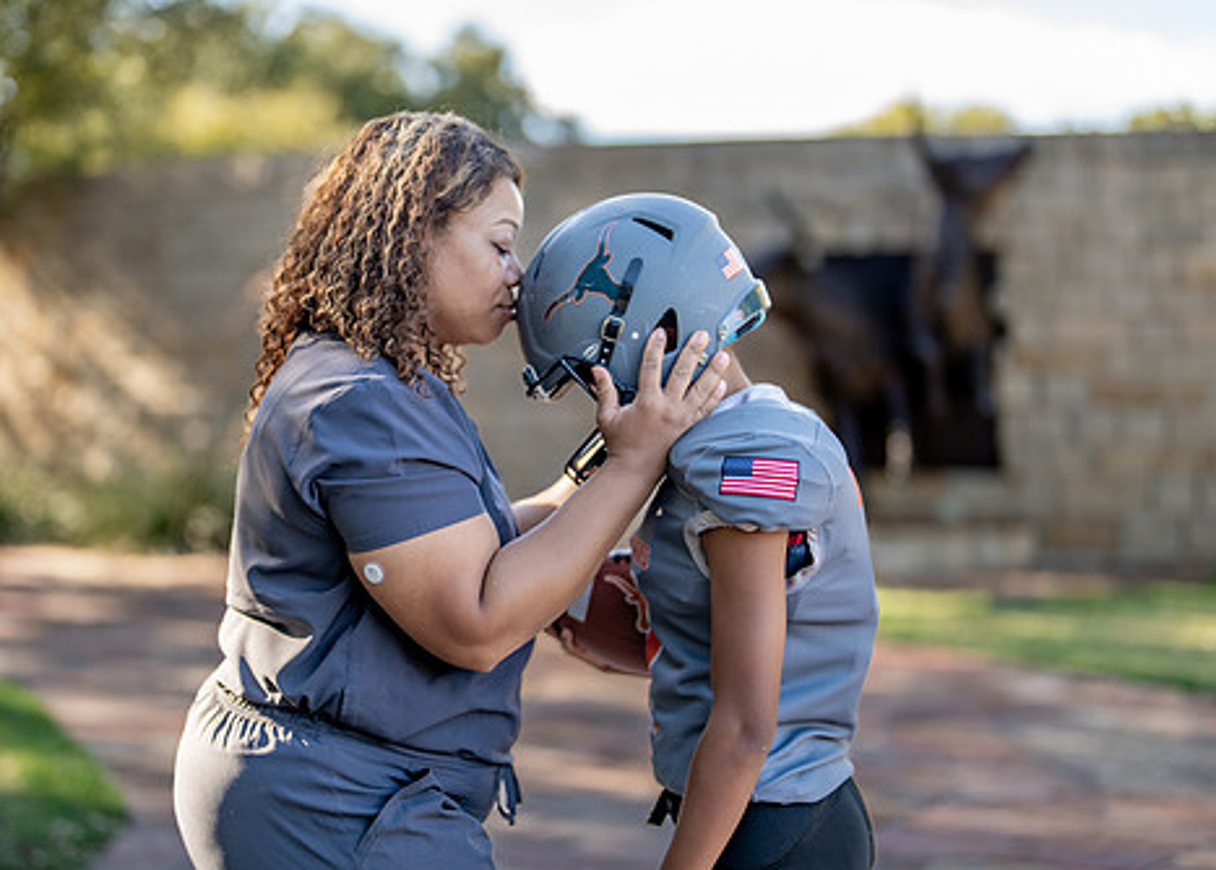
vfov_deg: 21.9
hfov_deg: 30.3
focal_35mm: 65
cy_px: 453
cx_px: 536
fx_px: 2246
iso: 100
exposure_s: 1/1000
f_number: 1.2
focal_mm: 50
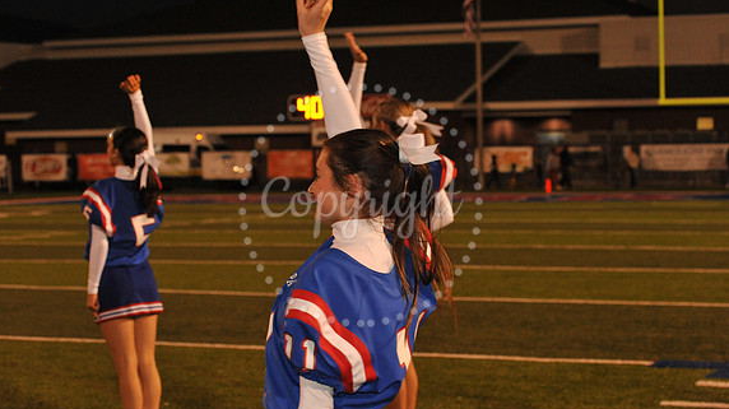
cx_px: 361
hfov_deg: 25.0
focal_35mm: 85
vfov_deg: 14.2
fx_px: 1642
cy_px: 204
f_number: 7.1
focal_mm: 80
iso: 2500
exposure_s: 1/160
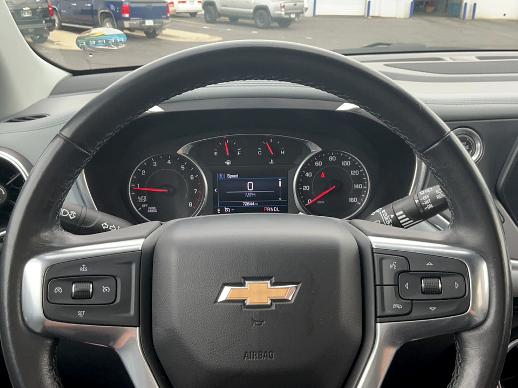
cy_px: 194
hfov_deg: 60.0
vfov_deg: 46.8
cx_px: 259
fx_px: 449
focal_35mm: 30
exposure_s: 1/120
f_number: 1.8
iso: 32
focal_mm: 3
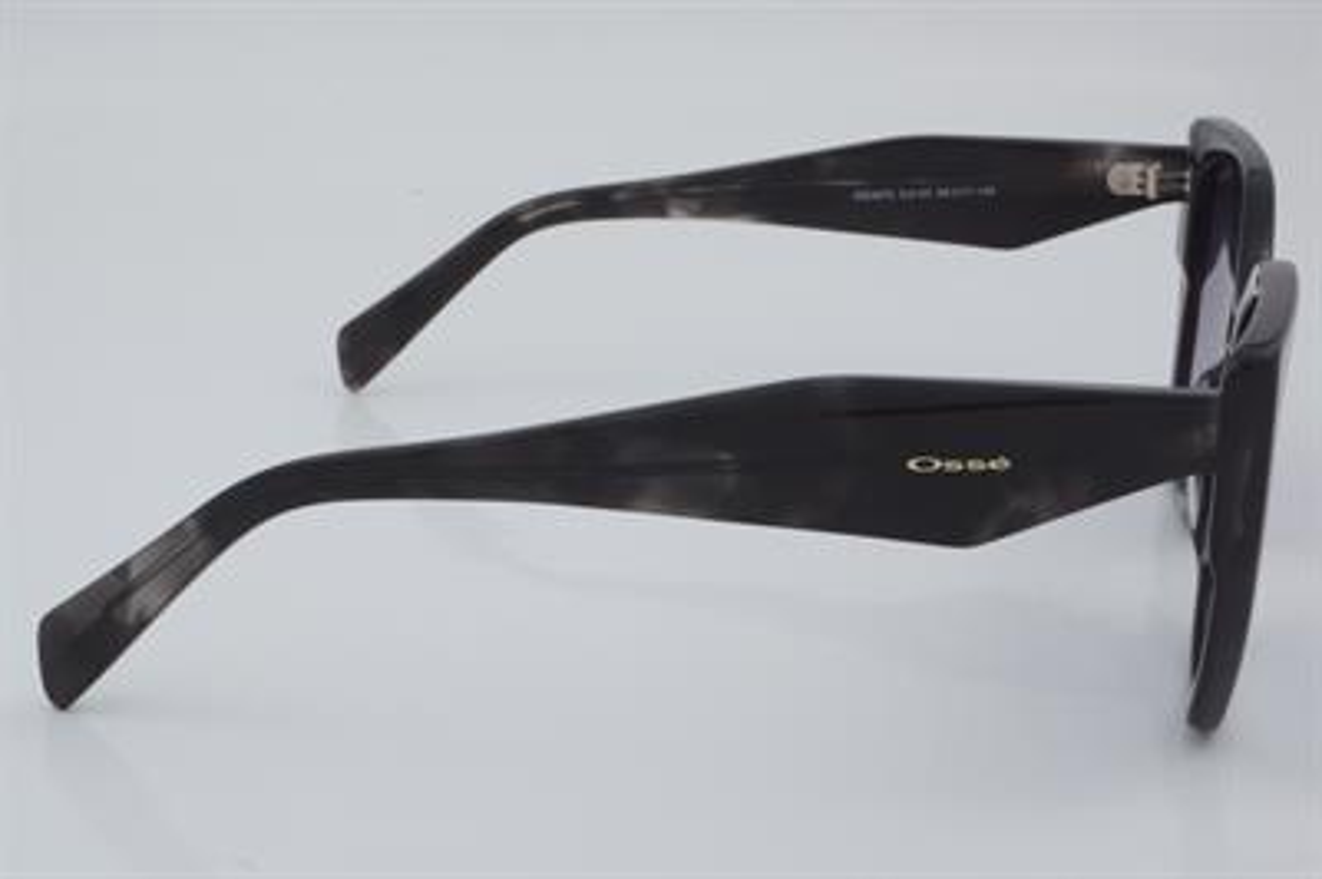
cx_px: 661
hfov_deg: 27.0
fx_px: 2752
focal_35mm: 75
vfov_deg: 18.2
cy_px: 440
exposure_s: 1/3
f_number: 32
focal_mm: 50
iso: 100
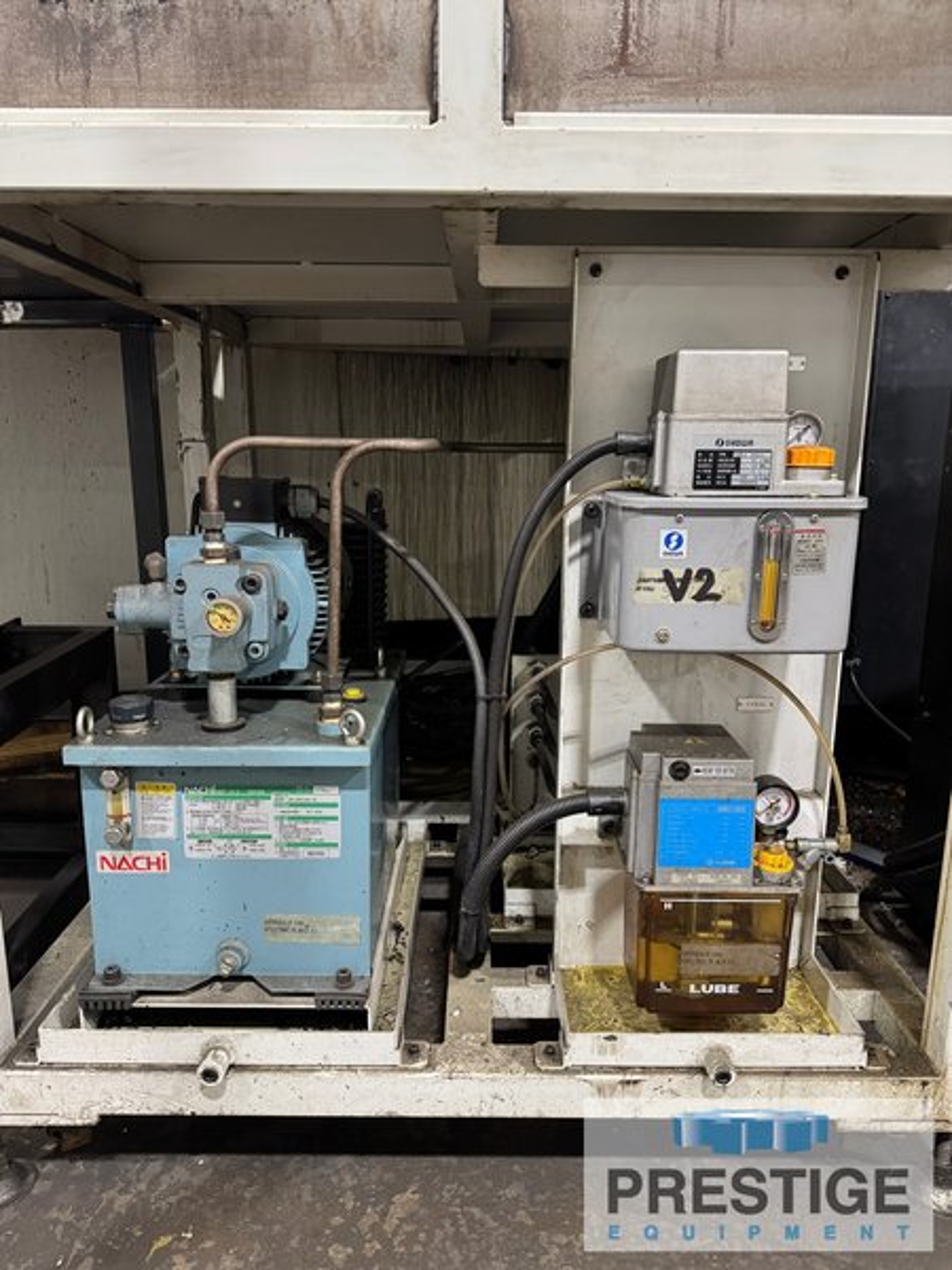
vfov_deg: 71.6
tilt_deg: -12.3
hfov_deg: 56.8
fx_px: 880
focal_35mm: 24
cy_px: 635
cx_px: 476
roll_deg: +0.4
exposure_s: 1/60
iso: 500
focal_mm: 6.76
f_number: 1.78
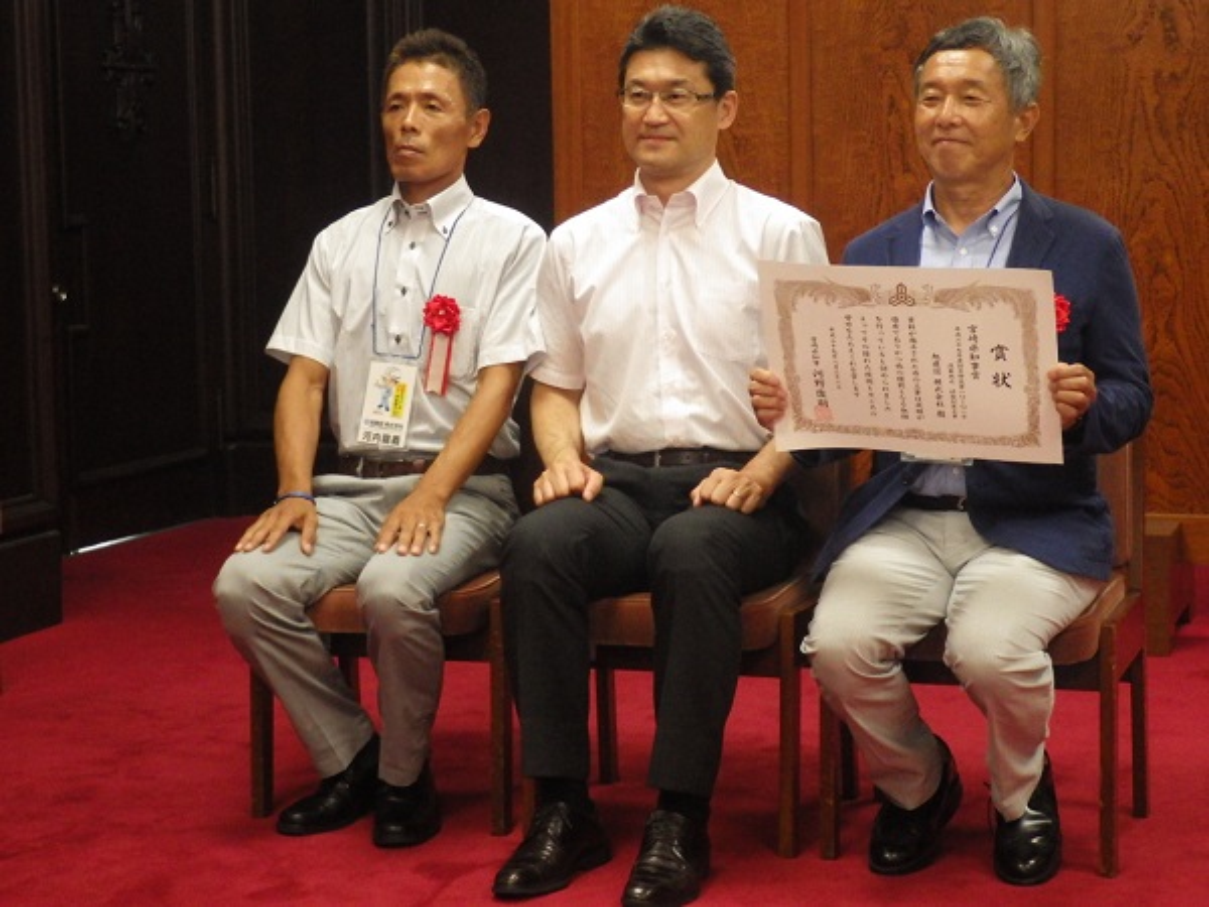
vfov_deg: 20.7
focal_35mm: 71
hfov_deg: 27.4
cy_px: 454
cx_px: 604
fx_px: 2480
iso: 1250
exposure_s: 1/100
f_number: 4
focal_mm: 12.6
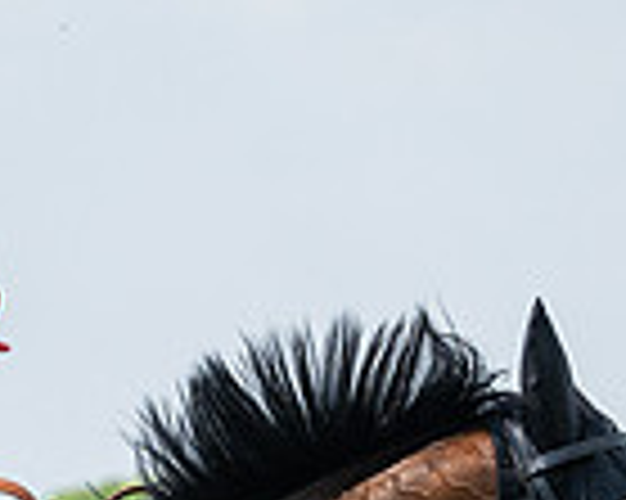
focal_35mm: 479
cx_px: -299
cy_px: 811
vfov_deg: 3.2
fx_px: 8868
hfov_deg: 4.0
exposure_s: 1/5000
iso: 400
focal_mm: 70
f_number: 2.8
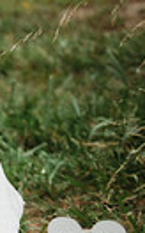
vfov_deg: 13.3
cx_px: -343
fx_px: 997
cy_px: 195
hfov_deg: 7.1
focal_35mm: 157
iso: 100
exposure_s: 1/160
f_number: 2.8
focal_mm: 35
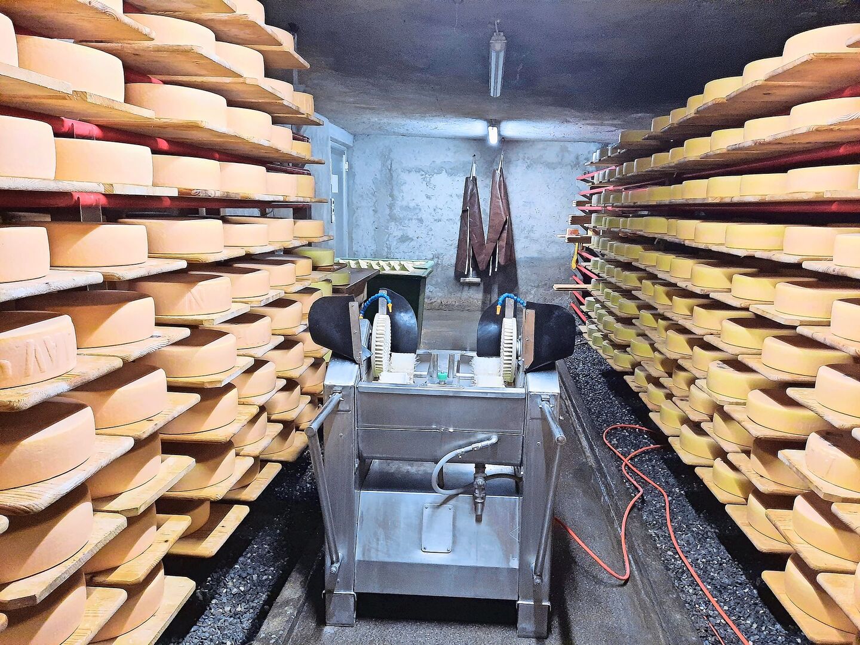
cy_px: 322
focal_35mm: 25
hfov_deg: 69.4
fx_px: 621
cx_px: 430
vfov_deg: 54.9
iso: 400
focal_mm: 4.6
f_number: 2
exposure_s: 1/24
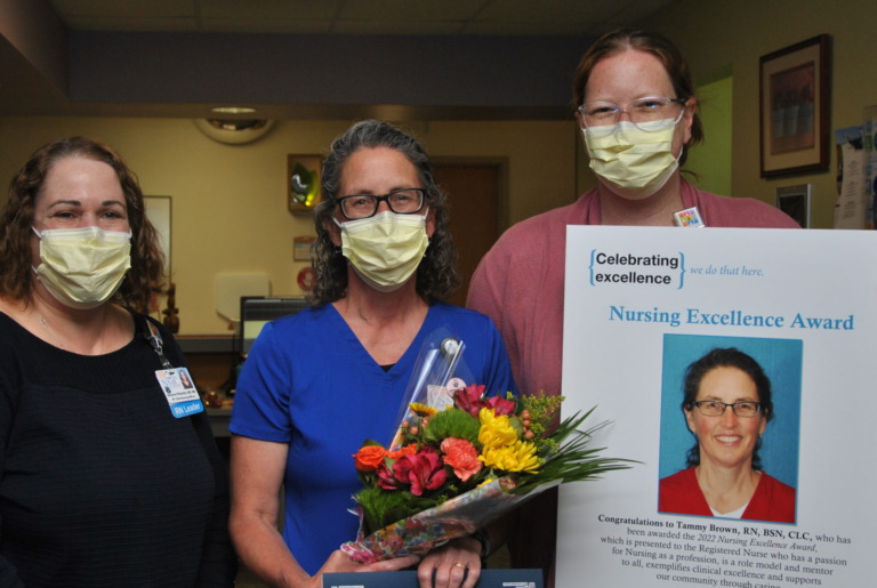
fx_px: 1171
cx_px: 375
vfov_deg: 28.2
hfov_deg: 40.9
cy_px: 287
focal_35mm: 48
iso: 200
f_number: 4
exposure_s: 1/60
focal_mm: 24
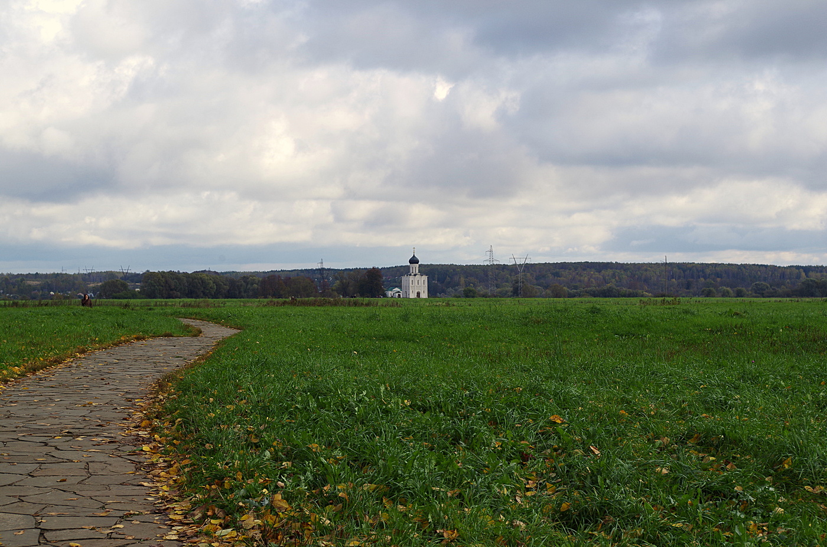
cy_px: 274
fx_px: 1880
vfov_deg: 16.6
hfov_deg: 24.8
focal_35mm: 82
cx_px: 414
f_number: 11
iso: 200
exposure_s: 1/200
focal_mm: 55
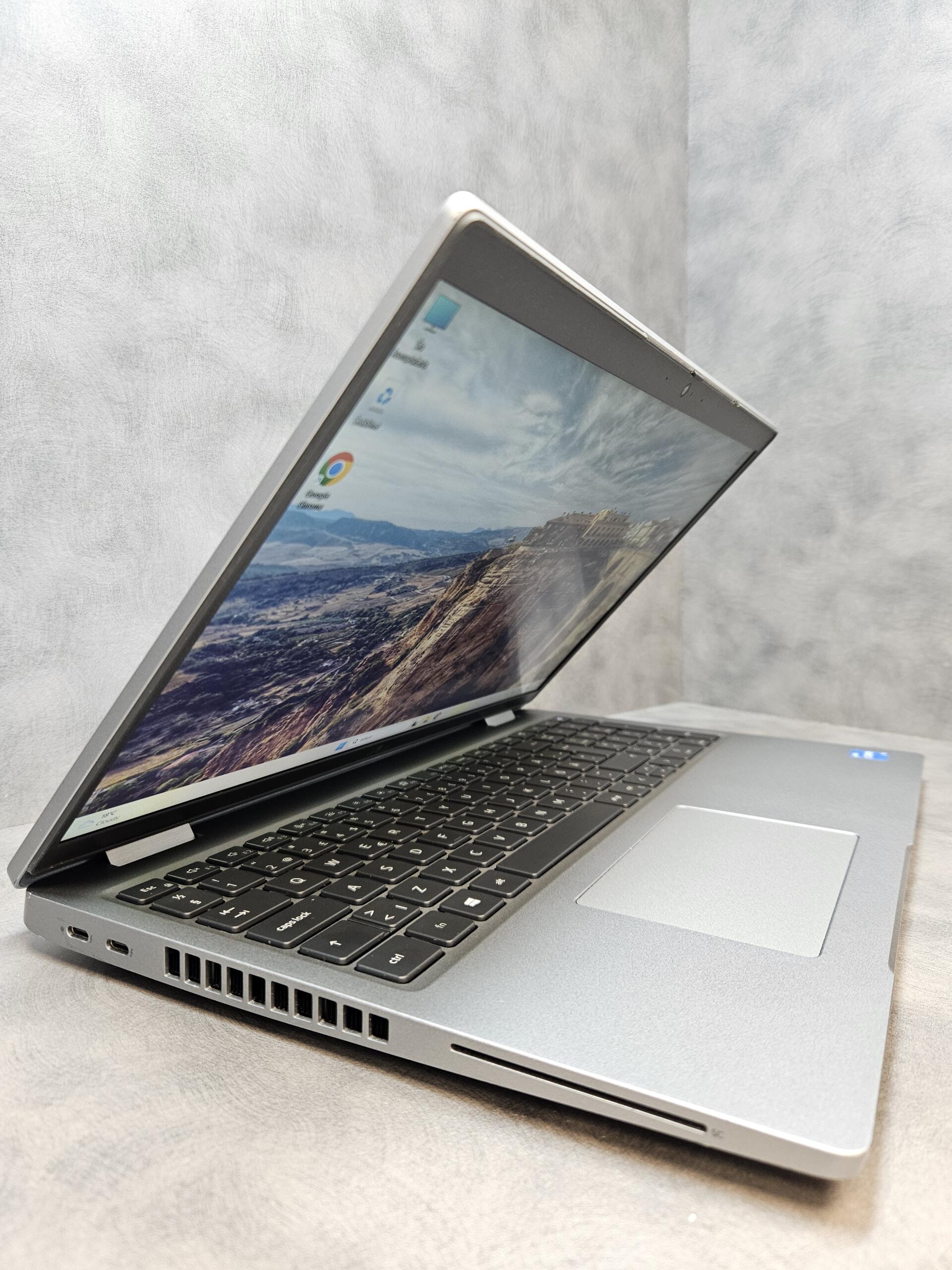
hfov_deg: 58.9
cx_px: 476
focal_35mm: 23
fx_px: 843
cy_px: 635
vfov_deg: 73.9
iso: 400
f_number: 1.8
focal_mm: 5.4
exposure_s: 1/100
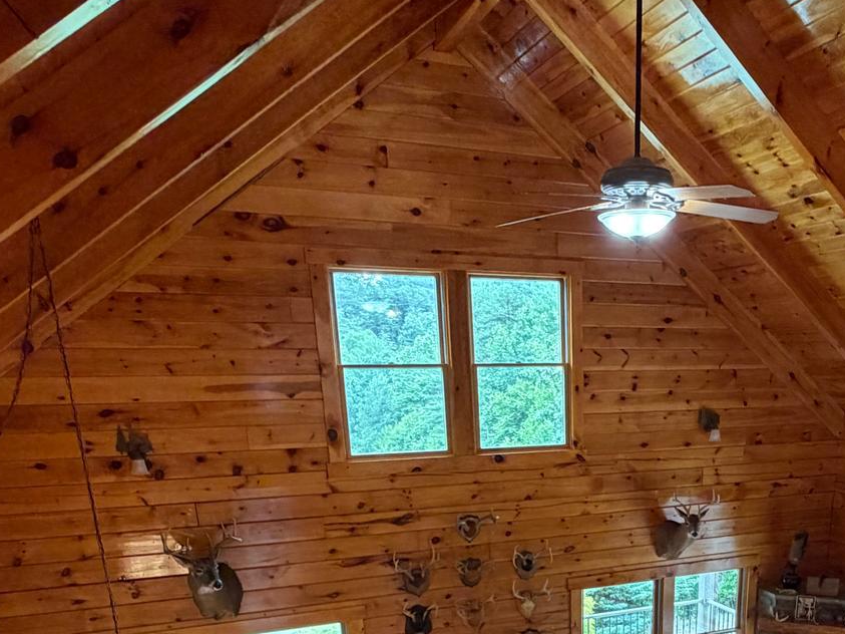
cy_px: 634
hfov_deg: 52.3
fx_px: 830
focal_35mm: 34
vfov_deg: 37.4
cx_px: 601
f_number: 2.2
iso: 320
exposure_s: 1/60
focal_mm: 2.22
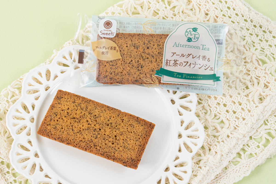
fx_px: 537
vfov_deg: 19.5
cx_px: 138
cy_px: 92
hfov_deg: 28.8
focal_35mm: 70
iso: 2500
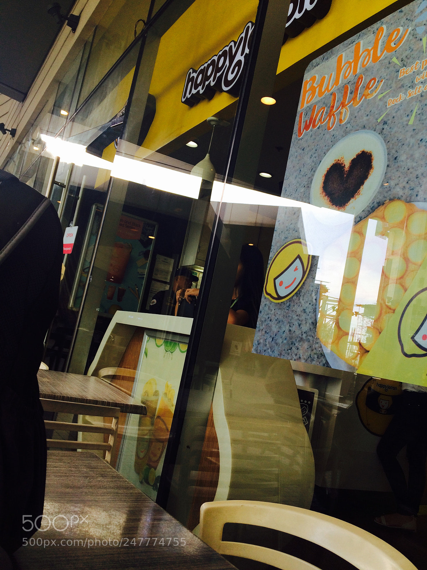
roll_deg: -11.2
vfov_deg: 61.7
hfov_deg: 48.2
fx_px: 477
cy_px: 285
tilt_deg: +6.0
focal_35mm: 29
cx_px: 214
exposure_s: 1/120
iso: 32
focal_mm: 4.15
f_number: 2.2
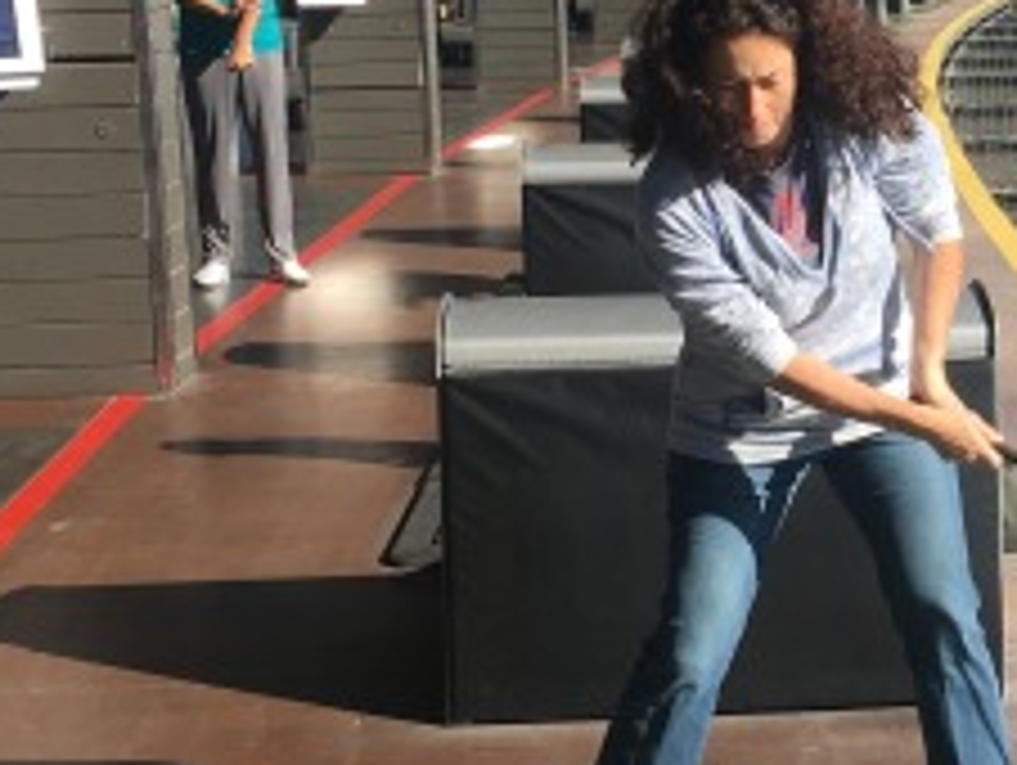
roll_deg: +1.0
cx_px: 909
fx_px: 2412
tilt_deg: -8.8
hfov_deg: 23.2
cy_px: 328
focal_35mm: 82
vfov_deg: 18.0
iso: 25
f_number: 2.2
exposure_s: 1/1183
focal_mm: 4.15
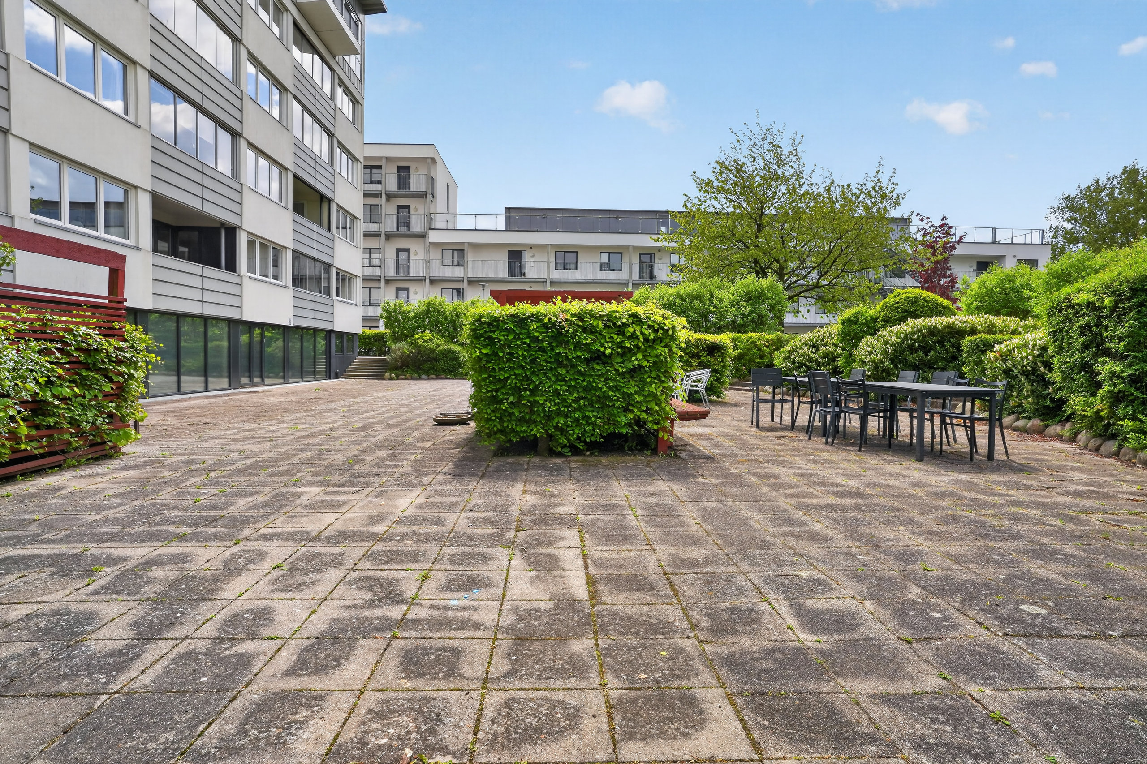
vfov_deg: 61.9
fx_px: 637
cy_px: 382
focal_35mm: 20
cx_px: 574
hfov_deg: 84.0
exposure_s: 1/200
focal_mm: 20
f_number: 8
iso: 400
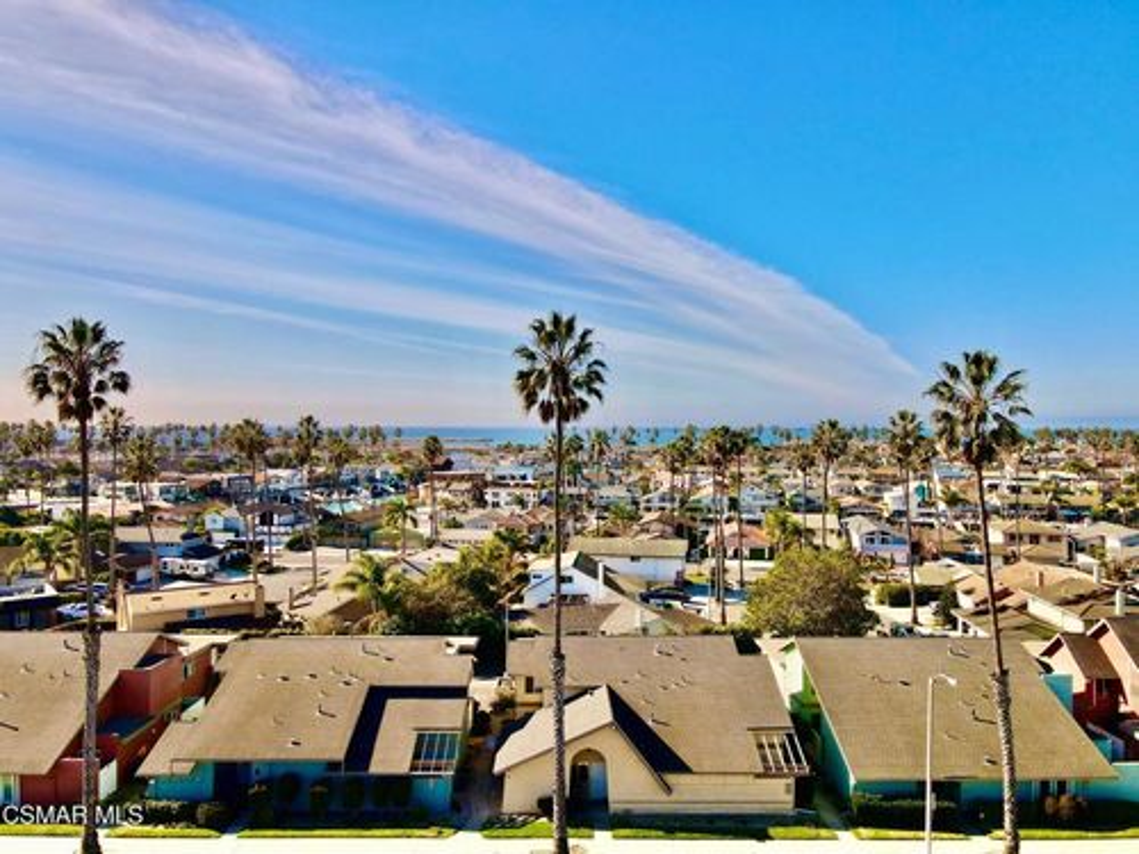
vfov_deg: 56.8
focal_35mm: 24
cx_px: 570
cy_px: 427
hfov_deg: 71.6
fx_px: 790
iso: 100
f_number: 2.8
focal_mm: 4.5
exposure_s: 1/50
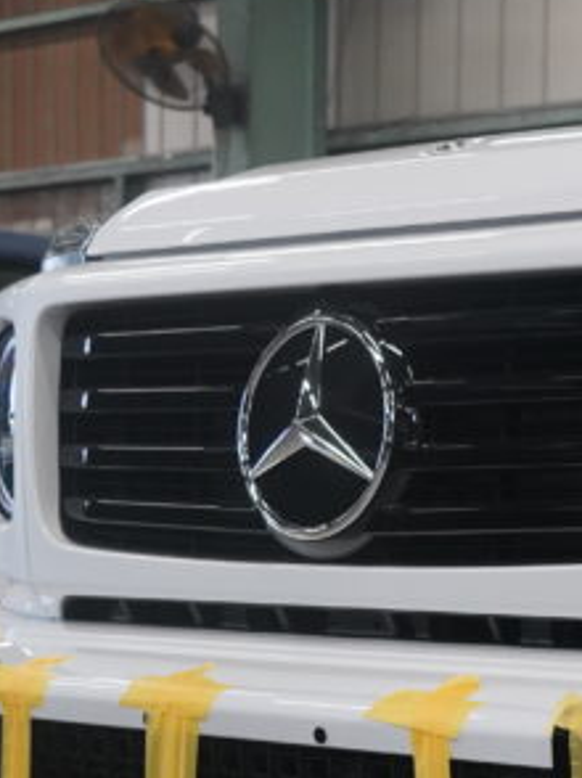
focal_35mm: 114
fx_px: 2559
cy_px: 716
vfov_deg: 17.0
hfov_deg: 12.6
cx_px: 712
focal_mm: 34
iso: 3200
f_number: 4.5
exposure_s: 1/160
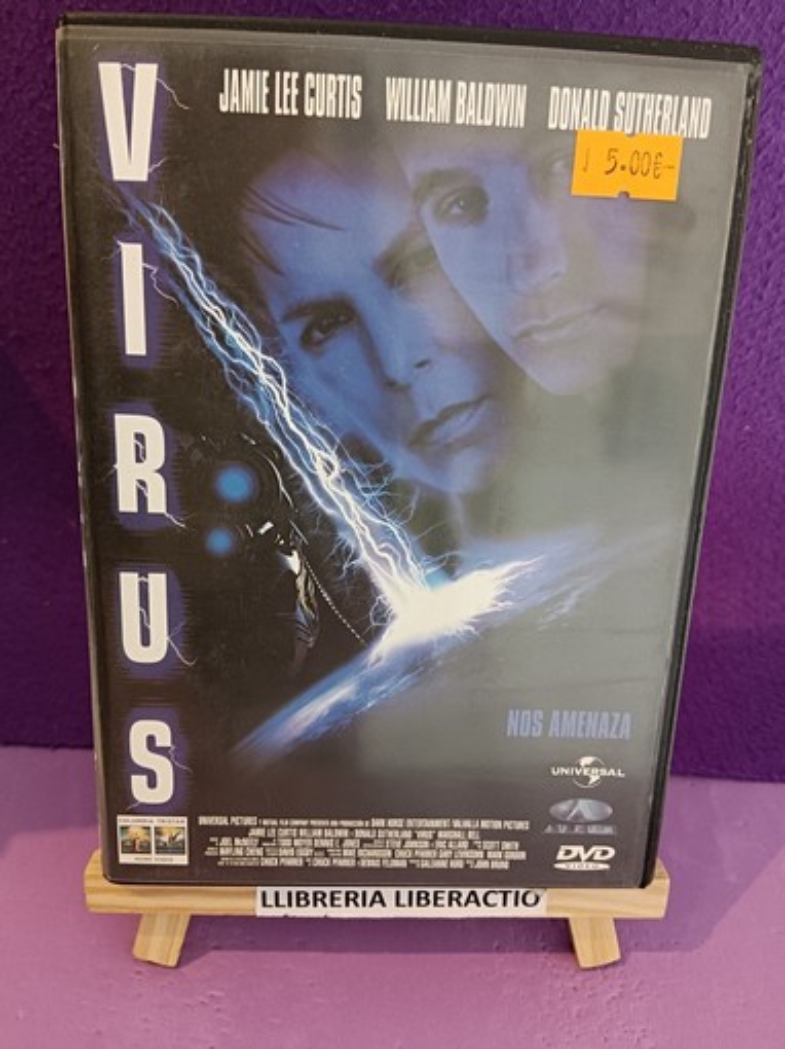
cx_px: 392
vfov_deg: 67.3
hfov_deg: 53.0
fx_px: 787
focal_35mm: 26
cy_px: 524
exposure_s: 1/100
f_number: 1.8
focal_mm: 3.96
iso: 655
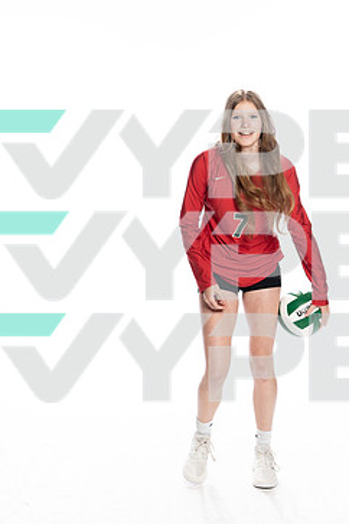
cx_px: 195
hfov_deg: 21.9
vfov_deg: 32.4
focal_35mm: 62
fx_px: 902
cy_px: 257
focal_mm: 50
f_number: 8
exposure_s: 1/250
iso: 400
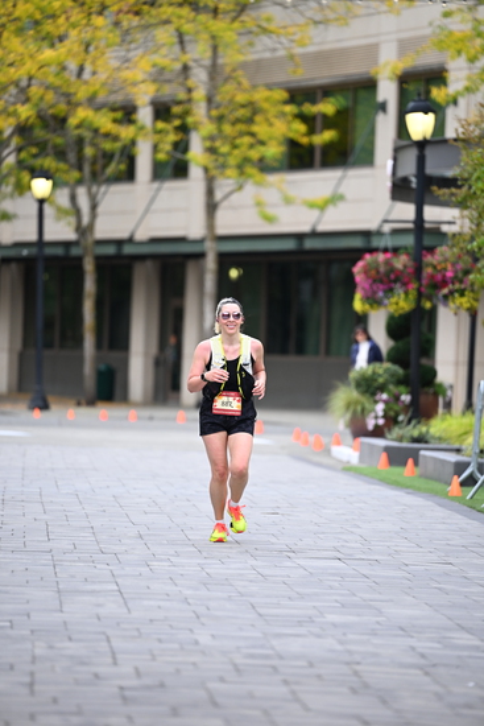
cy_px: 363
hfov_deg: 6.9
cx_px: 242
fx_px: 4030
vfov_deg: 10.3
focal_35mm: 200
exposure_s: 1/1250
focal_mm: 200
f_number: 2.8
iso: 640
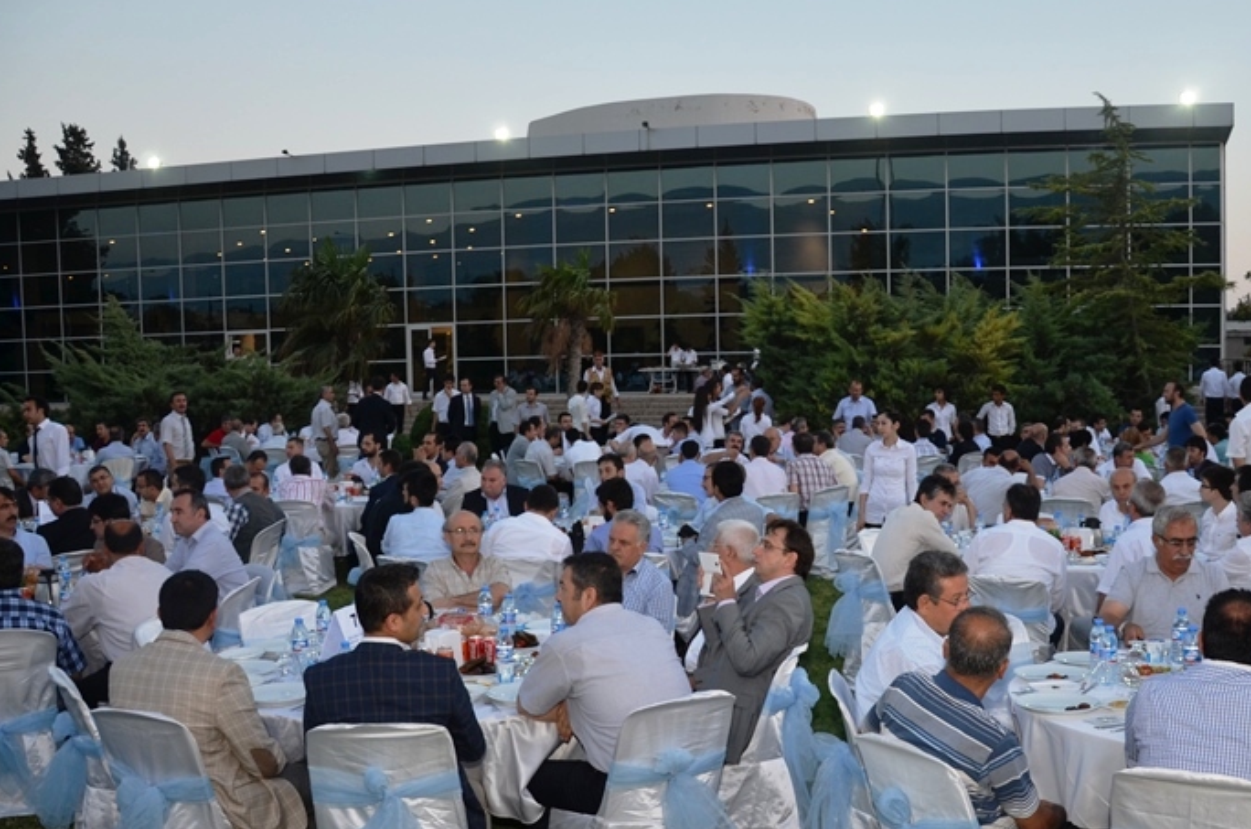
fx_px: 2739
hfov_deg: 25.6
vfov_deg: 17.2
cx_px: 810
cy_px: 500
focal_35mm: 79
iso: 200
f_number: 4.5
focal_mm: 40
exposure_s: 1/80
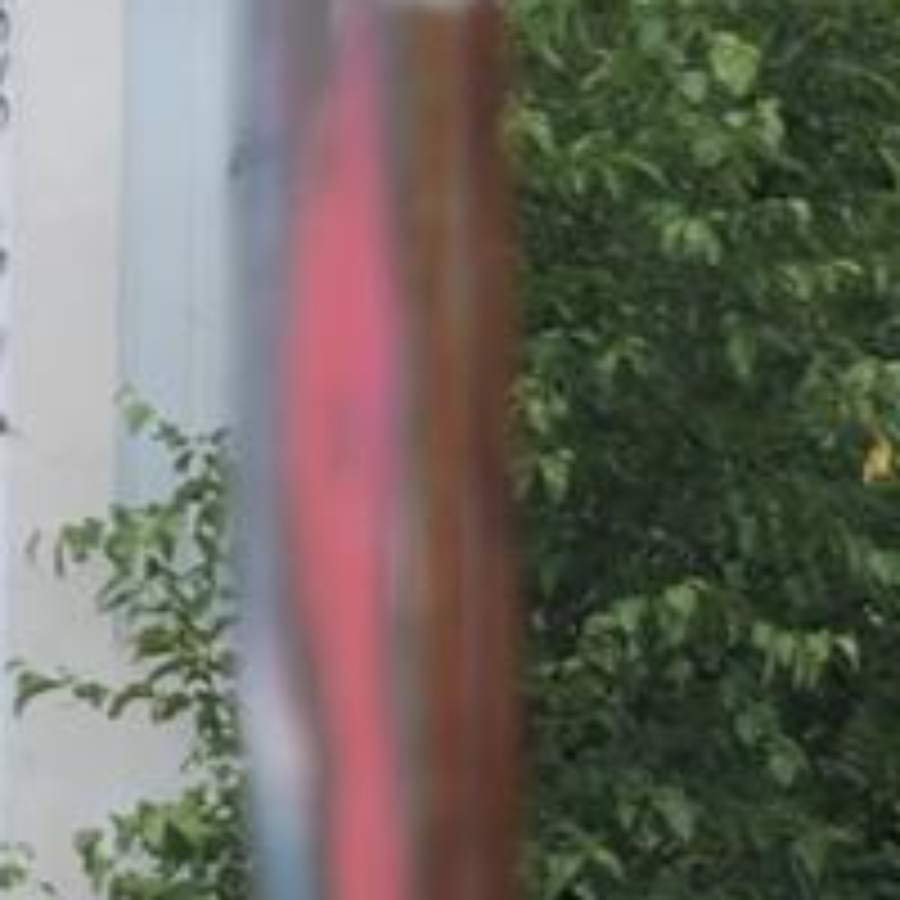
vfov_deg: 3.3
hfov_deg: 3.3
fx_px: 15767
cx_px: -72
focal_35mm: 536
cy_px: 842
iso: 125
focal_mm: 105
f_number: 4
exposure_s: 1/1000
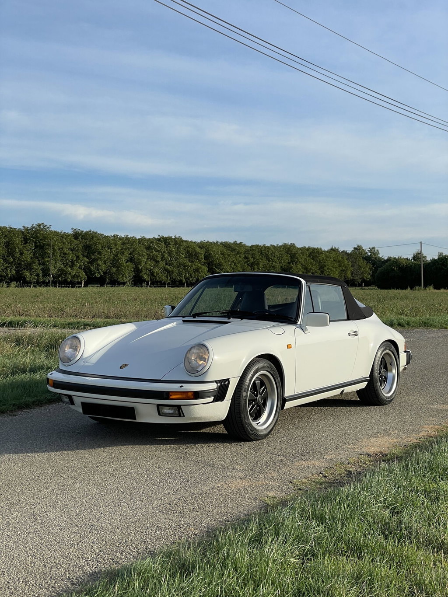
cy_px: 298
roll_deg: -0.5
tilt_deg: -0.3
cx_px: 224
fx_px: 897
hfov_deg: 28.0
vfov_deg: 36.8
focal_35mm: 52
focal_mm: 6
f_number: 2
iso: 25
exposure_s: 1/1370
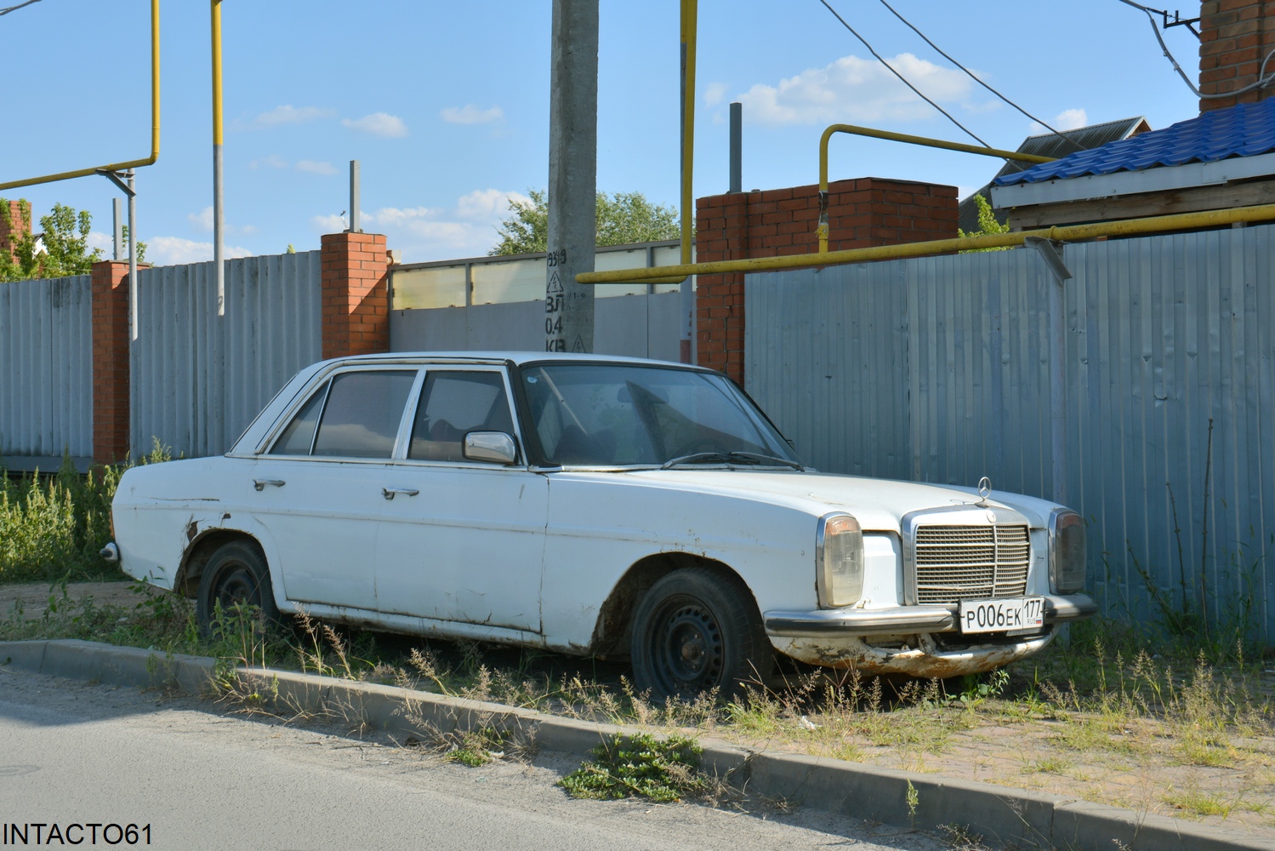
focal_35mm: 48
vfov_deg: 28.1
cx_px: 638
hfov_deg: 41.1
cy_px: 426
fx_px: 1700
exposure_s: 1/320
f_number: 8
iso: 100
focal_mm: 32
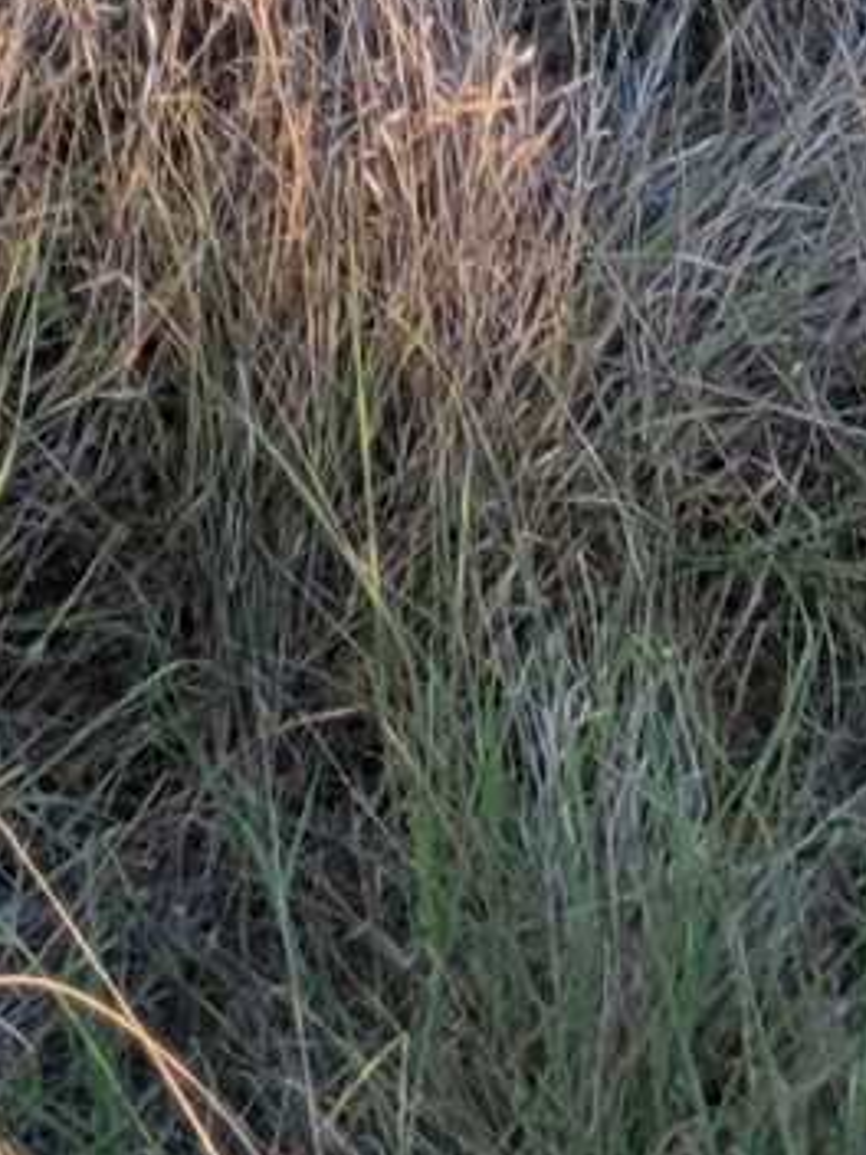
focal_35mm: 170
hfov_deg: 7.5
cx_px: -1847
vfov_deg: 9.2
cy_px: -2333
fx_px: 5671
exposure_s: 1/453
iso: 40
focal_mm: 5.4
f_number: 1.8
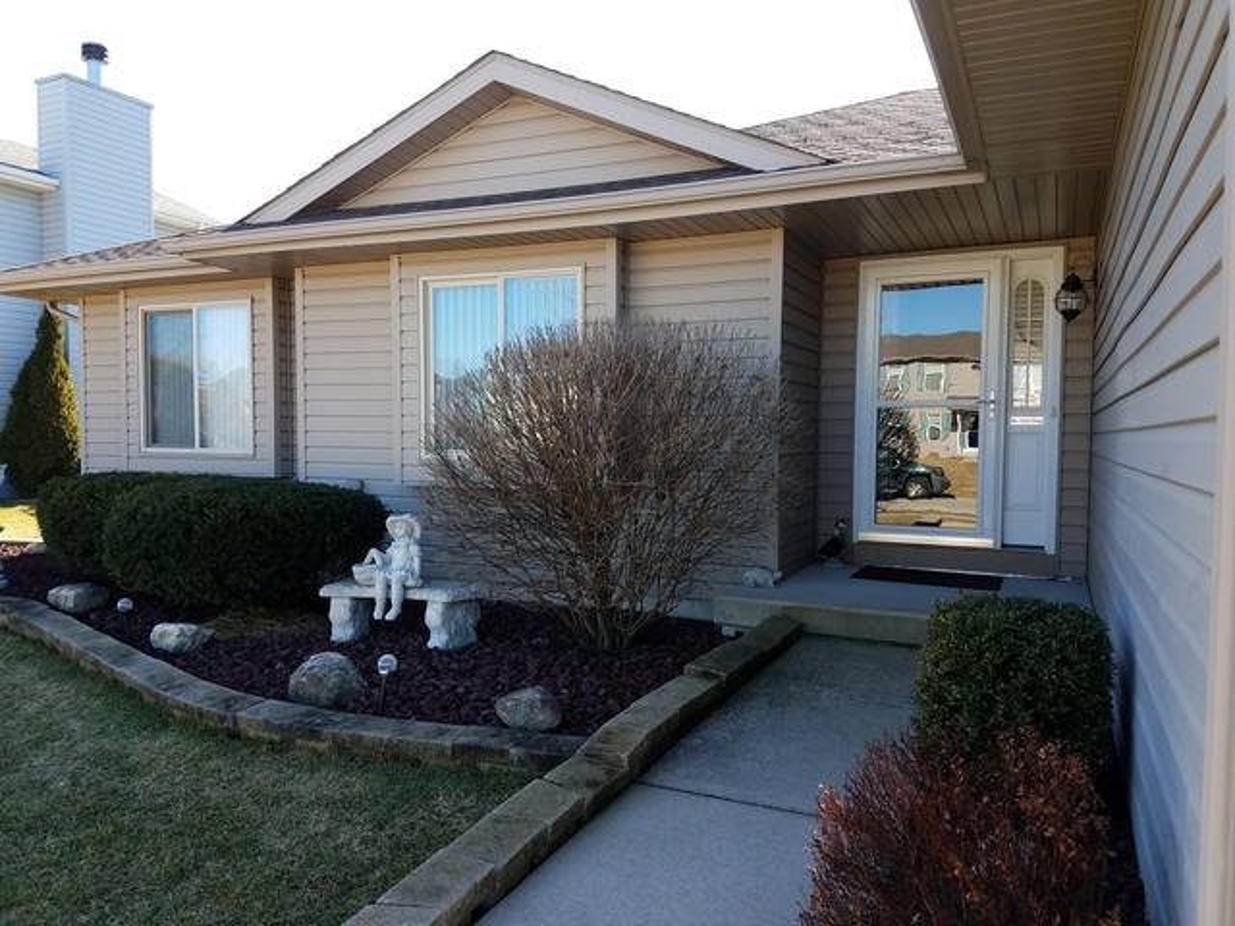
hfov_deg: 67.3
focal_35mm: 26
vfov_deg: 53.1
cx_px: 618
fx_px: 928
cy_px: 463
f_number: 1.7
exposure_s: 1/364
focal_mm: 4.2
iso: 40
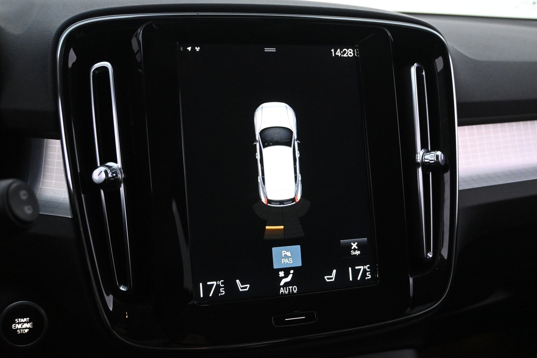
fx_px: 515
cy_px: 179
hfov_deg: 55.1
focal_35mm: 34
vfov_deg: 38.4
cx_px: 268
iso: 6400
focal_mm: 23
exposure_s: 1/80
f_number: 4.2
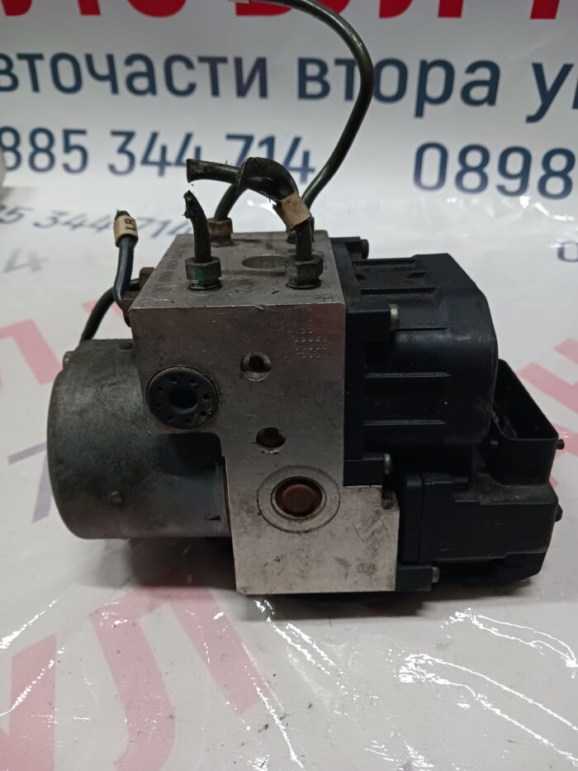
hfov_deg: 51.4
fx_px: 601
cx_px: 289
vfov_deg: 65.3
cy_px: 386
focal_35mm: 27
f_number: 1.8
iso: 320
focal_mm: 4
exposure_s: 1/25
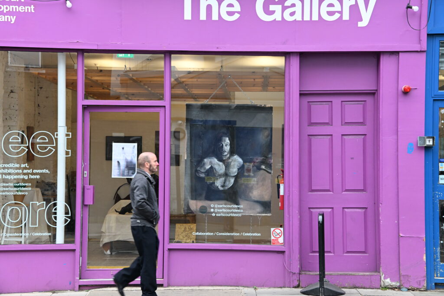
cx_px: 222
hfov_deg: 20.0
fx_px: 1258
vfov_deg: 13.4
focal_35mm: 102
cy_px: 148
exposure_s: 1/125
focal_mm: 102
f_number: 7.1
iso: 1600
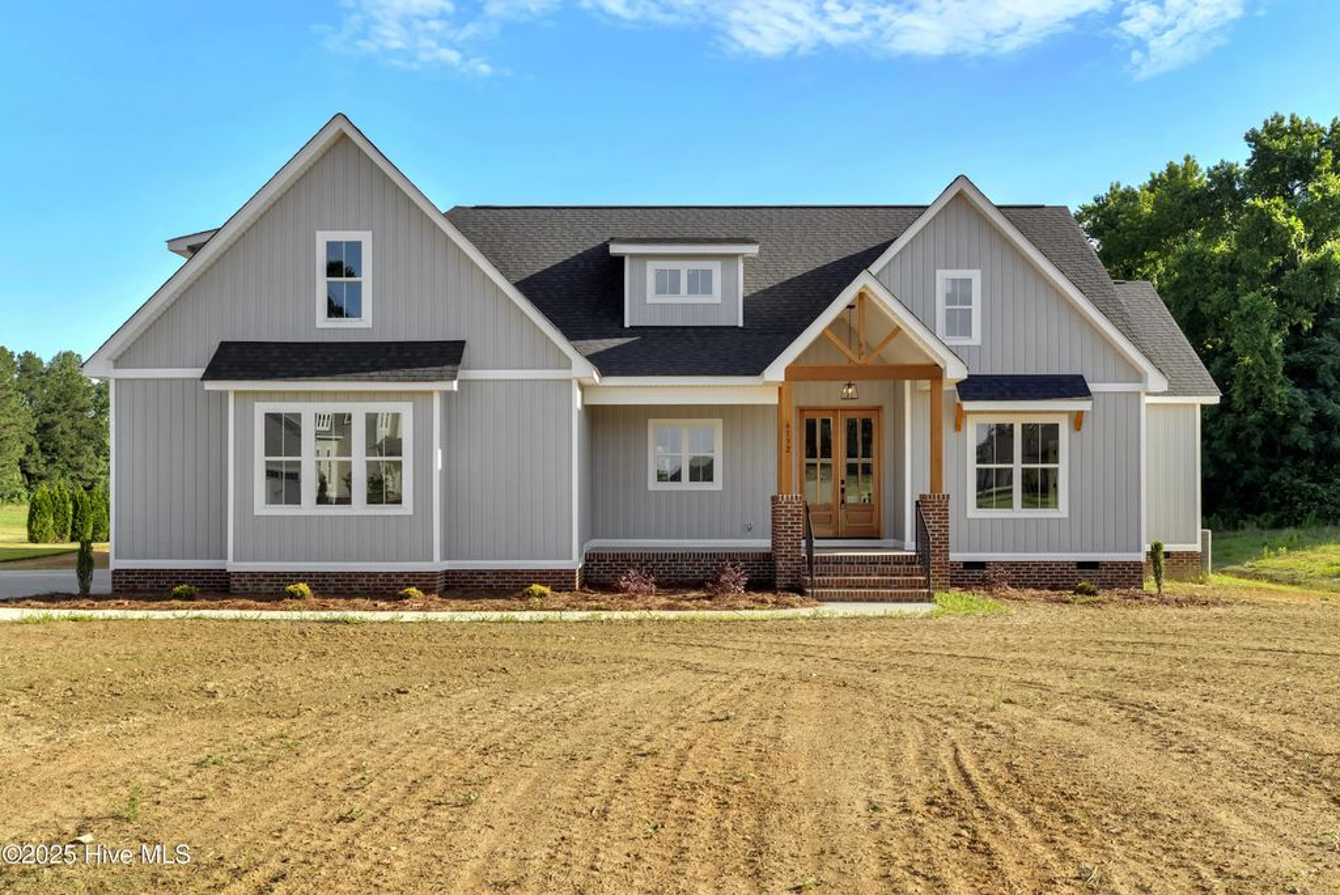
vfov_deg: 40.0
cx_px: 670
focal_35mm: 33
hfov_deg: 57.2
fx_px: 1229
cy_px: 448
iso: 250
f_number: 9
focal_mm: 33
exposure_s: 1/250
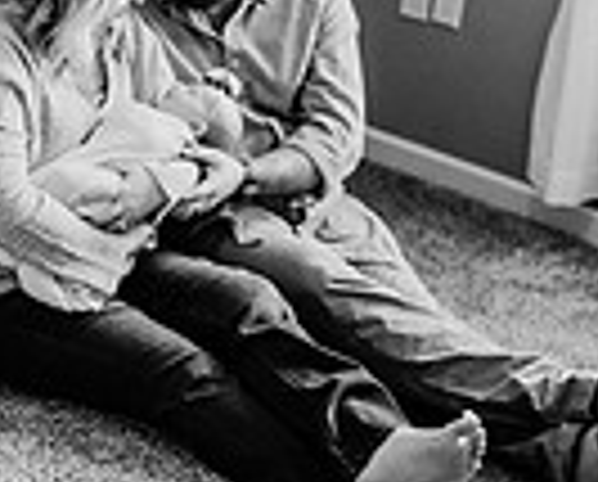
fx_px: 1738
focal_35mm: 98
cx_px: 175
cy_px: 128
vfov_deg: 15.7
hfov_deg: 19.4
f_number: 2
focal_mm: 24
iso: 640
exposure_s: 1/320
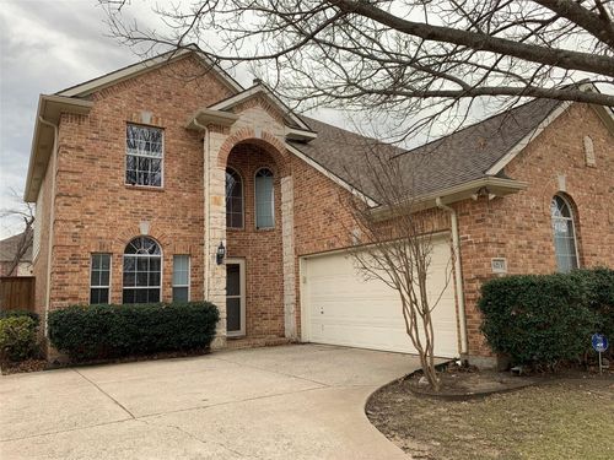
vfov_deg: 53.1
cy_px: 230
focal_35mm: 26
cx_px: 307
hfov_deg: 67.3
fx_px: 461
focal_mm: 4.25
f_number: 1.8
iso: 25
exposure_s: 1/135
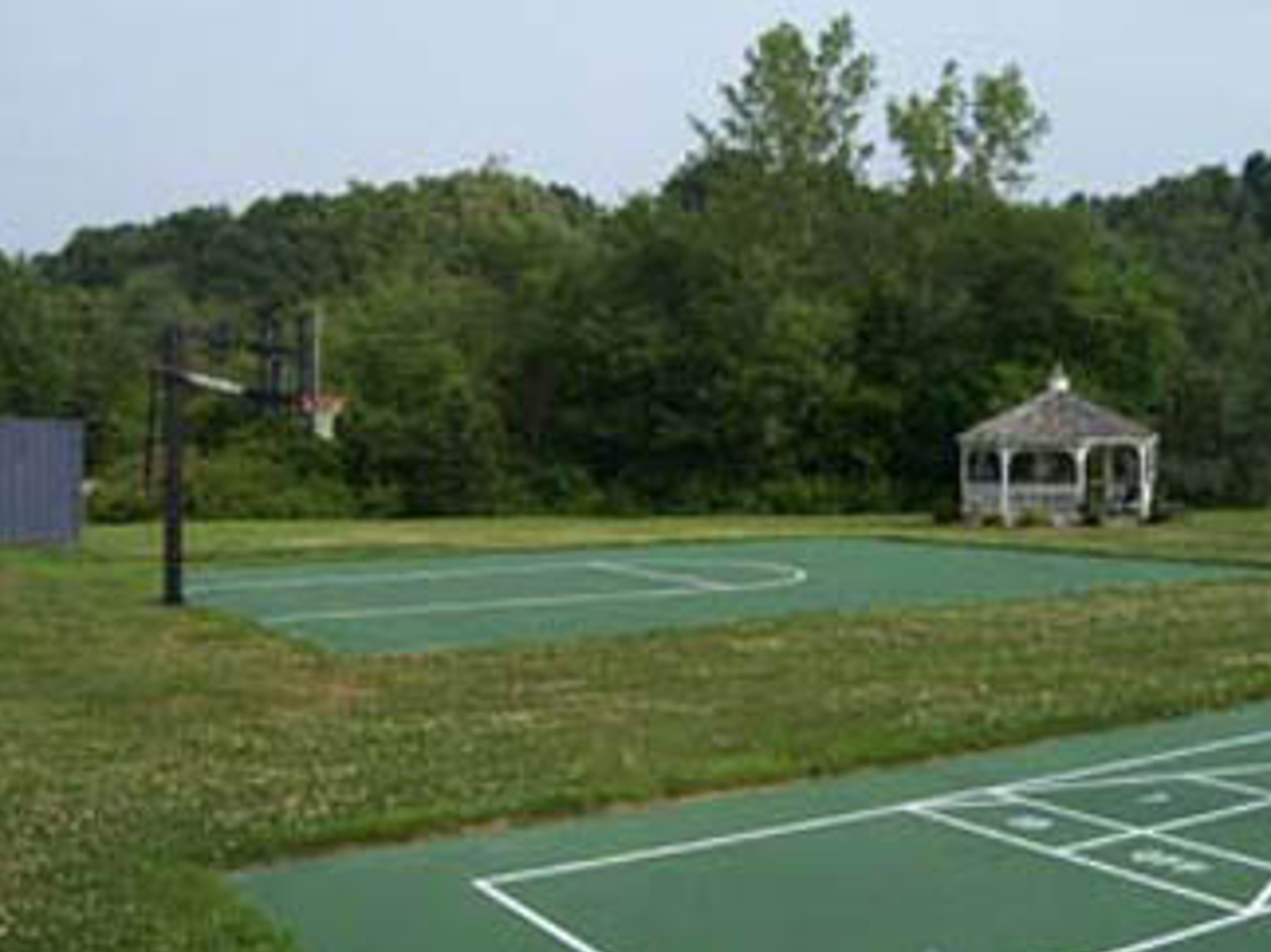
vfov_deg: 36.8
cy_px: 509
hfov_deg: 47.8
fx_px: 1431
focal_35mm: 39
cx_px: 677
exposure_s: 1/500
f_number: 4.8
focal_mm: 6
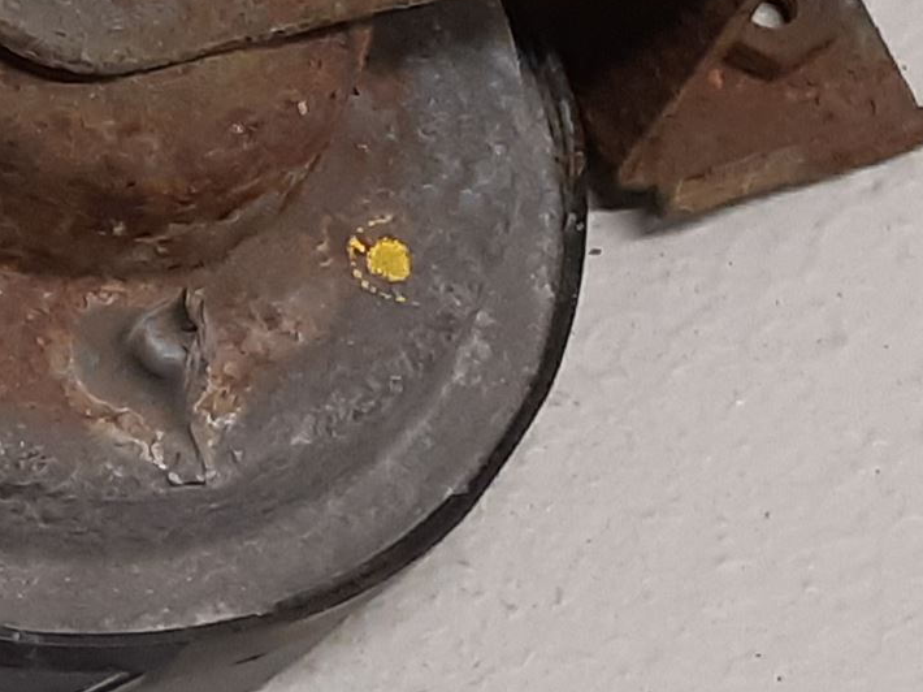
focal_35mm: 75
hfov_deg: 24.7
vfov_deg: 19.6
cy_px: 256
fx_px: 1999
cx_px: -23
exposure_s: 1/50
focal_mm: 3.93
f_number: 1.7
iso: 160
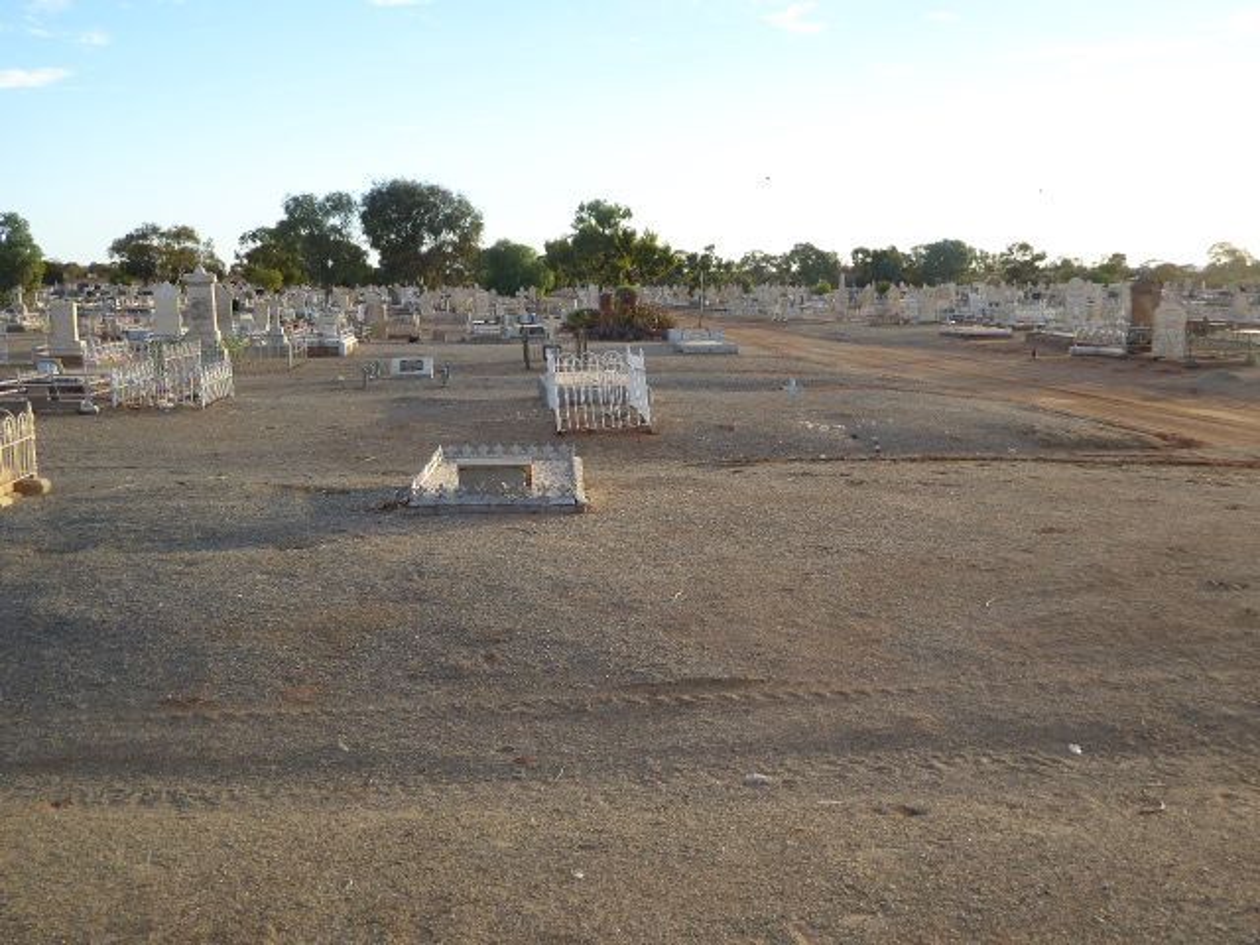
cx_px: 630
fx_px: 1420
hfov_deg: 47.9
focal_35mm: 39
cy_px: 472
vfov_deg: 36.8
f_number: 3.7
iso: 80
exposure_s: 1/200
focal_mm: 6.7
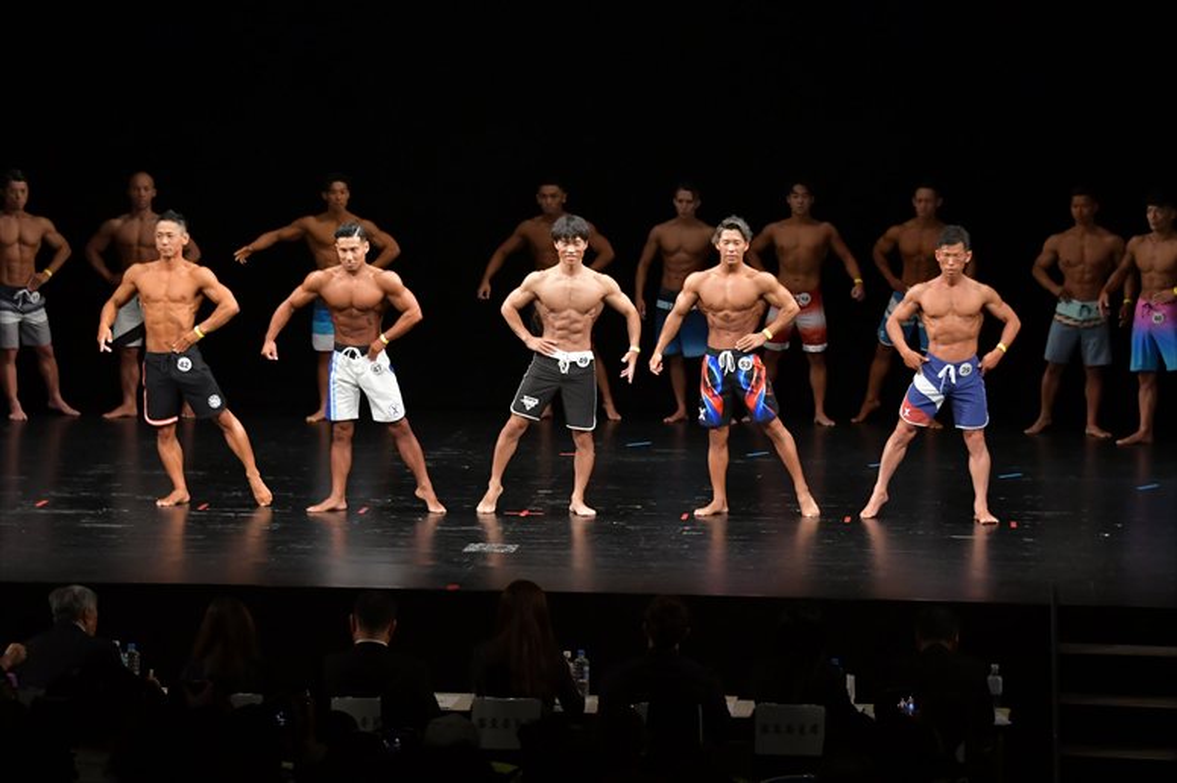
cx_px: 588
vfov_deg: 10.8
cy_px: 392
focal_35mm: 127
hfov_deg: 16.1
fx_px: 4150
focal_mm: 85
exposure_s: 1/400
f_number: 5.6
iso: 3200
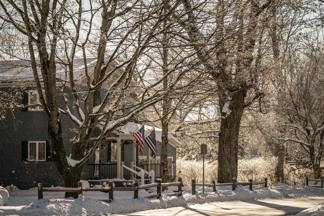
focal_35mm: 125
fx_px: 1125
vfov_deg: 11.0
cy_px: 108
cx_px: 162
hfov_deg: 16.4
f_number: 2.8
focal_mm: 125
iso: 400
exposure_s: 1/6000
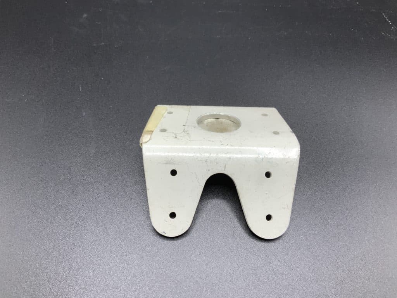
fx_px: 333
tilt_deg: -60.1
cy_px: 149
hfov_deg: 61.7
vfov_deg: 48.2
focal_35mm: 29
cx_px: 198
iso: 16
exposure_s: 1/140
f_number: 1.8
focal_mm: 3
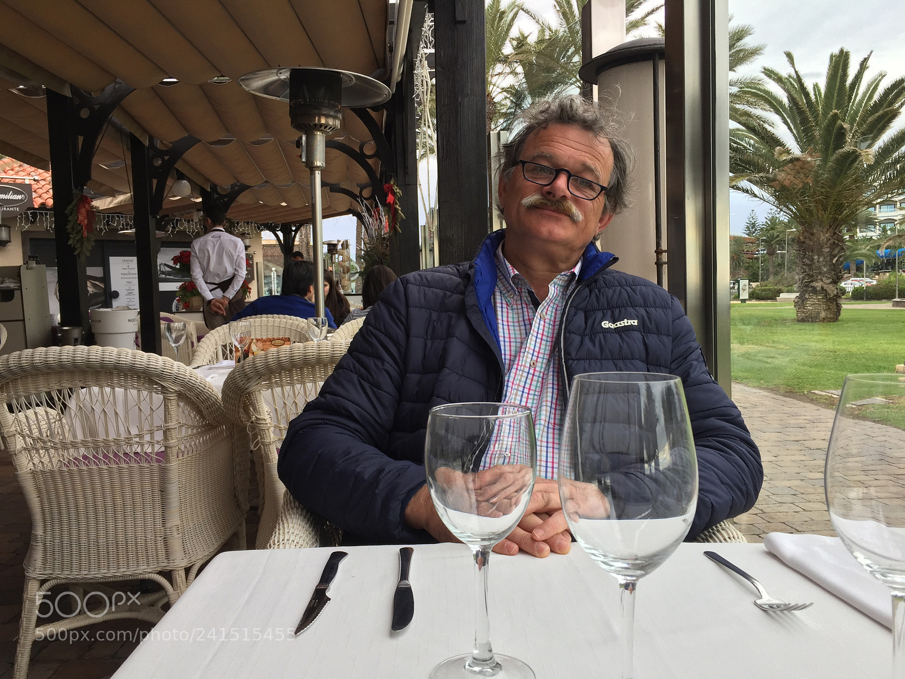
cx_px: 452
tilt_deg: -3.1
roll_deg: +0.5
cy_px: 340
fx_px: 758
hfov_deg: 61.7
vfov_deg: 48.2
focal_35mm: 29
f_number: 2.2
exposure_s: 1/218
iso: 32
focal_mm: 4.15
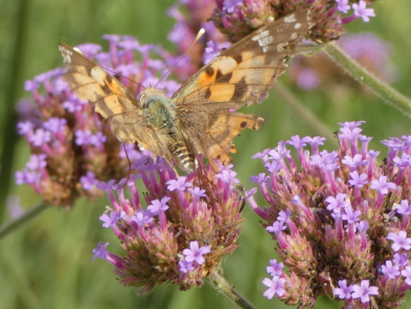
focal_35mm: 253
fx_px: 3004
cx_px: 160
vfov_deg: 5.9
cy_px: 118
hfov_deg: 7.8
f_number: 5.5
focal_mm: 33.9
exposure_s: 1/100
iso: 80
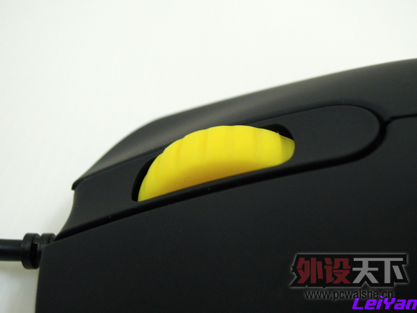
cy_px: 156
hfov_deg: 42.1
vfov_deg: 32.2
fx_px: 542
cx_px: 208
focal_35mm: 45
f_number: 3.5
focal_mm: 8.1
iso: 400
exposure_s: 1/15
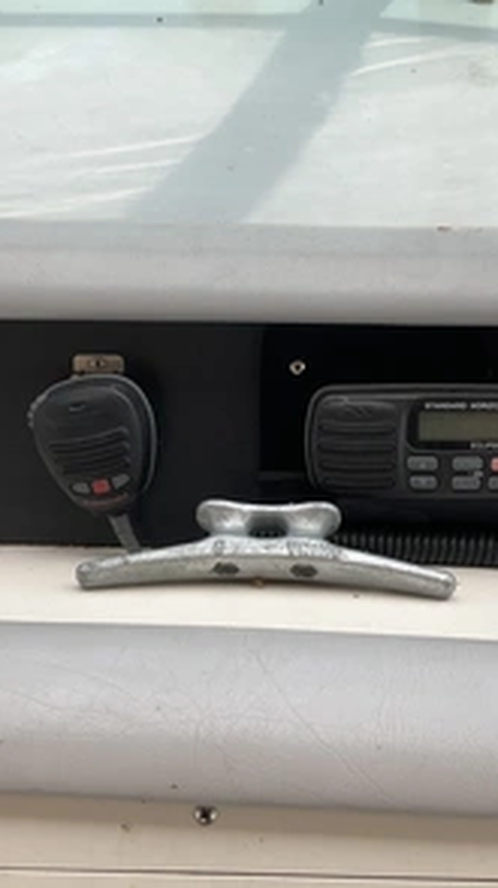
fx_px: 1011
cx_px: 287
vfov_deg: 47.4
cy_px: 447
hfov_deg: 27.6
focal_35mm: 43
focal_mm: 3
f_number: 1.8
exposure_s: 1/1055
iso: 25
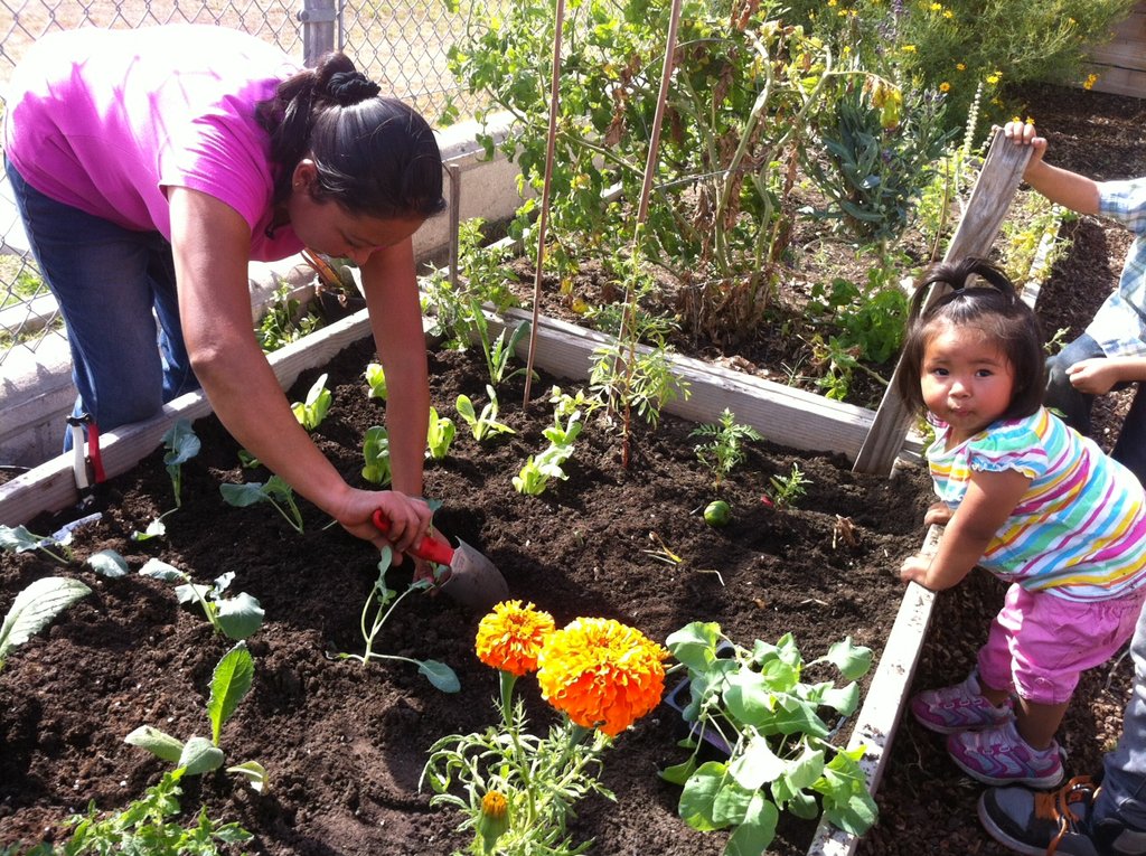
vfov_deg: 40.6
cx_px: 573
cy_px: 428
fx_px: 1157
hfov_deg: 52.7
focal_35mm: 35
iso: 80
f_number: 2.8
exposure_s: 1/239
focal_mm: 3.85
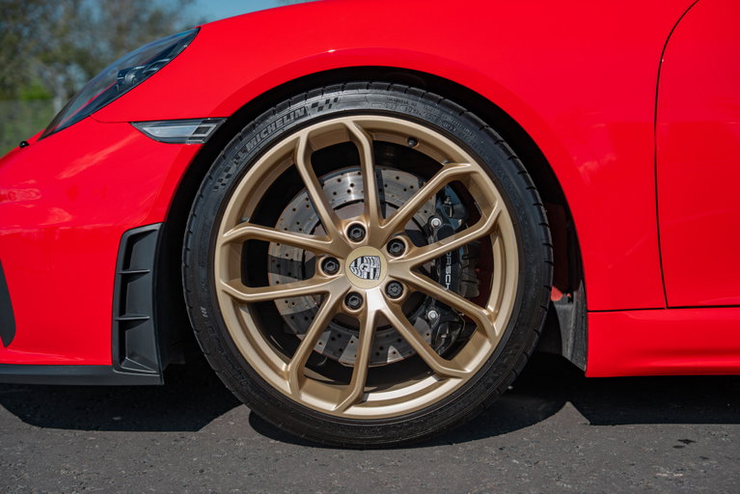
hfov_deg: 41.9
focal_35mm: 47
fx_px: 966
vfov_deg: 28.7
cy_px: 247
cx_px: 370
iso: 100
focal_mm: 47
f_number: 2.8
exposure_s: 1/1600
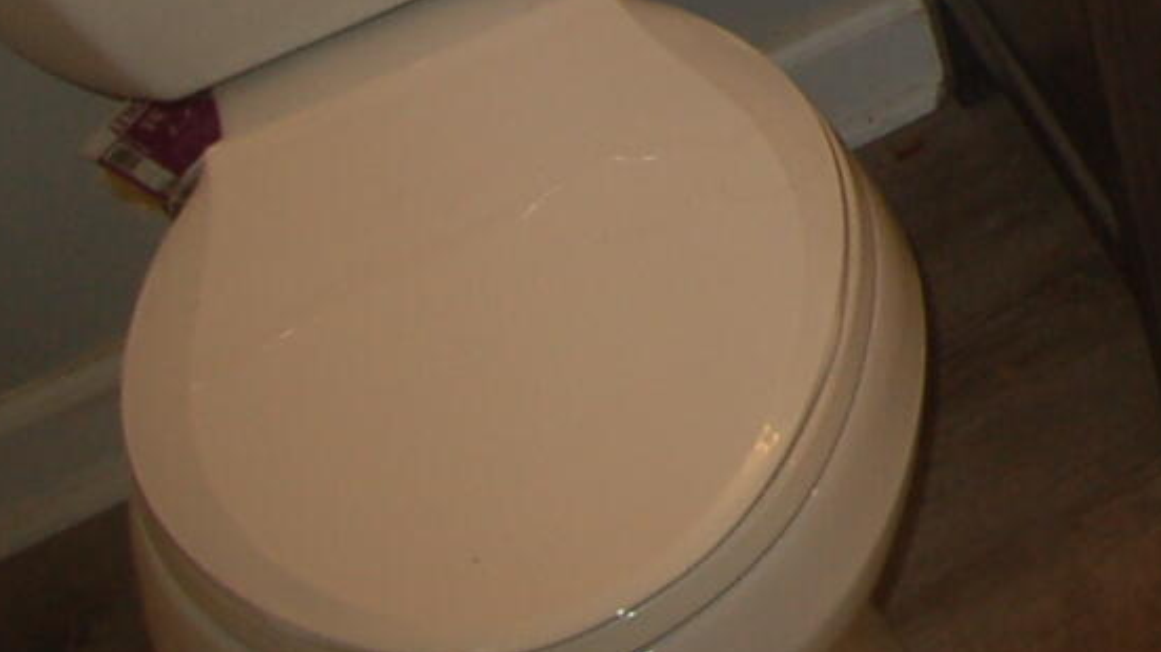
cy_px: -875
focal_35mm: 77
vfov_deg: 12.5
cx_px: 2046
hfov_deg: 20.3
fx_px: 2370
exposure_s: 1/60
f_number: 4
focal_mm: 12
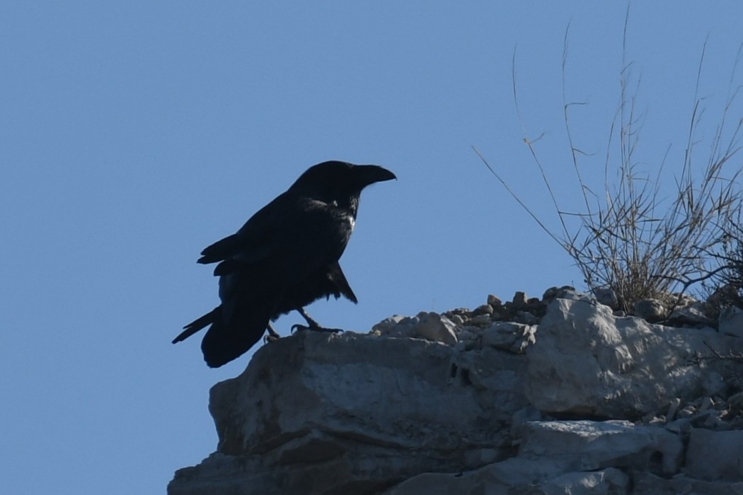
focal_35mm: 750
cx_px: 372
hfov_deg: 2.7
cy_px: 248
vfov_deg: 1.8
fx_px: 15478
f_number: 7.1
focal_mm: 500
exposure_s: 1/1250
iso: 160
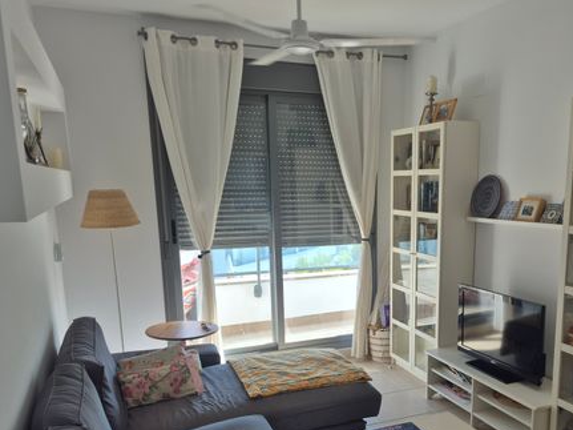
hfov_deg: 56.0
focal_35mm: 32
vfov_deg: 43.5
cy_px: 288
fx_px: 530
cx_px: 367
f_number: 1.8
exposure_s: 1/270
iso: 25
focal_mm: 5.4
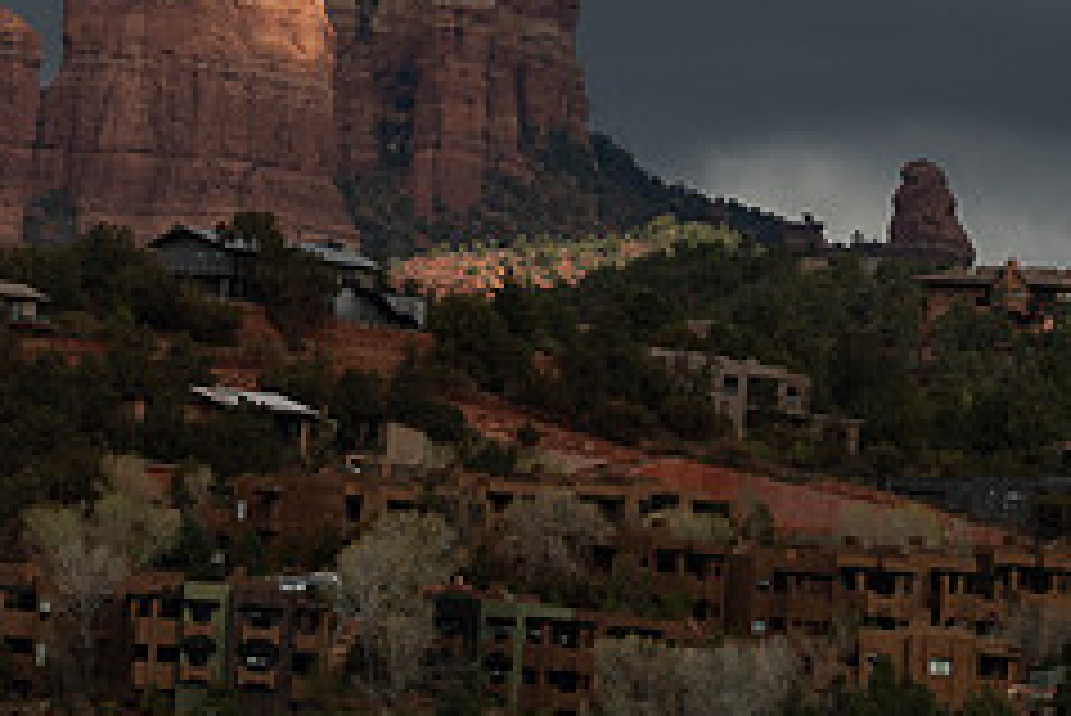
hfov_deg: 5.1
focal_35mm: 404
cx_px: 166
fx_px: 12026
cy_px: -20
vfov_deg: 3.4
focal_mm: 166
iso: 400
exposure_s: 1/250
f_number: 16
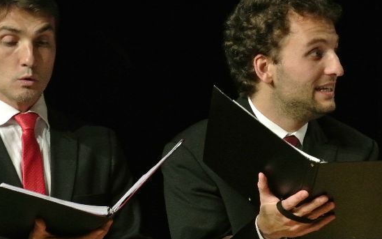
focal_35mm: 375
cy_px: 79
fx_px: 3906
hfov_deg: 5.6
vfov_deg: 3.5
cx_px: 197
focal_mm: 93.5
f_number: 5.3
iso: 3200
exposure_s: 1/60
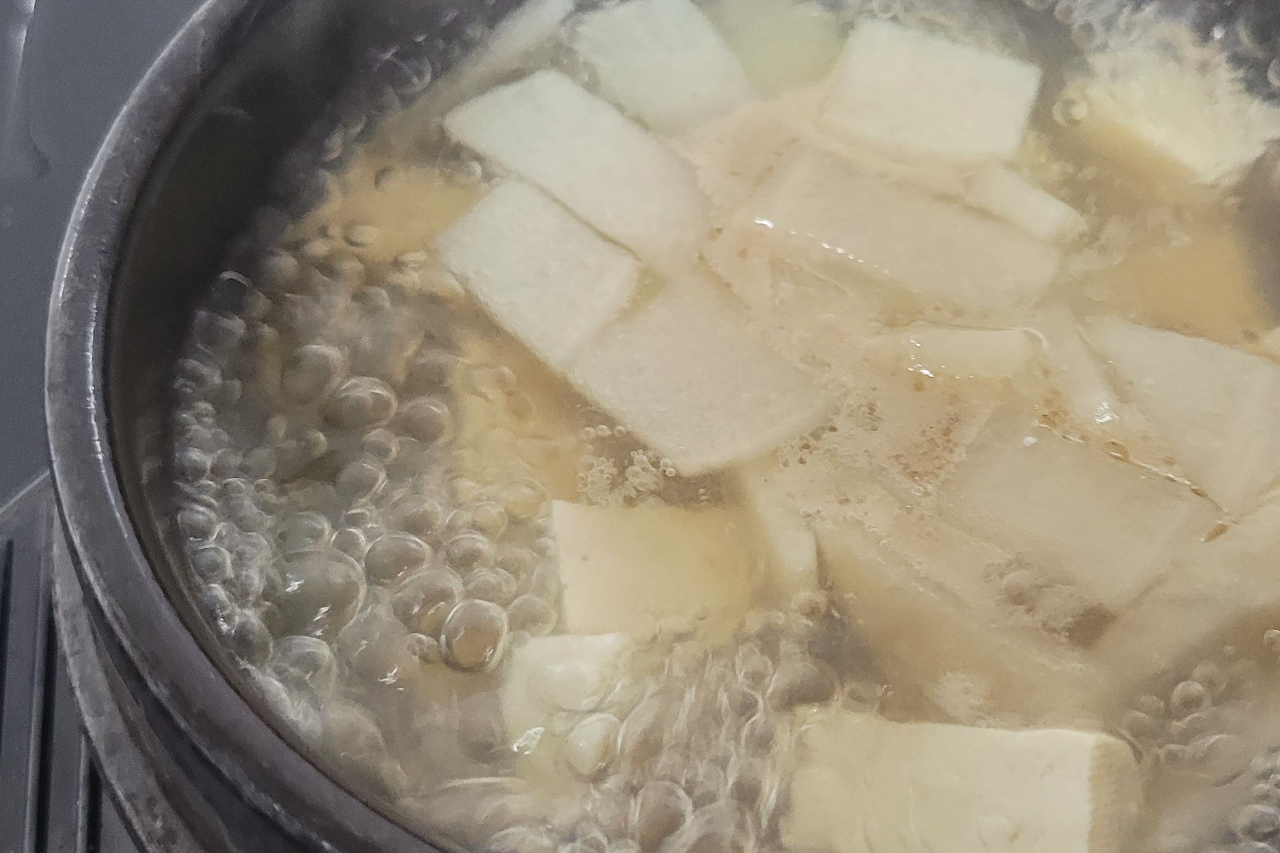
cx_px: 721
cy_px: 486
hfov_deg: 38.1
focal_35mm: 52
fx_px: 1849
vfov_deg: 26.0
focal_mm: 5
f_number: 1.8
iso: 320
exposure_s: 1/40
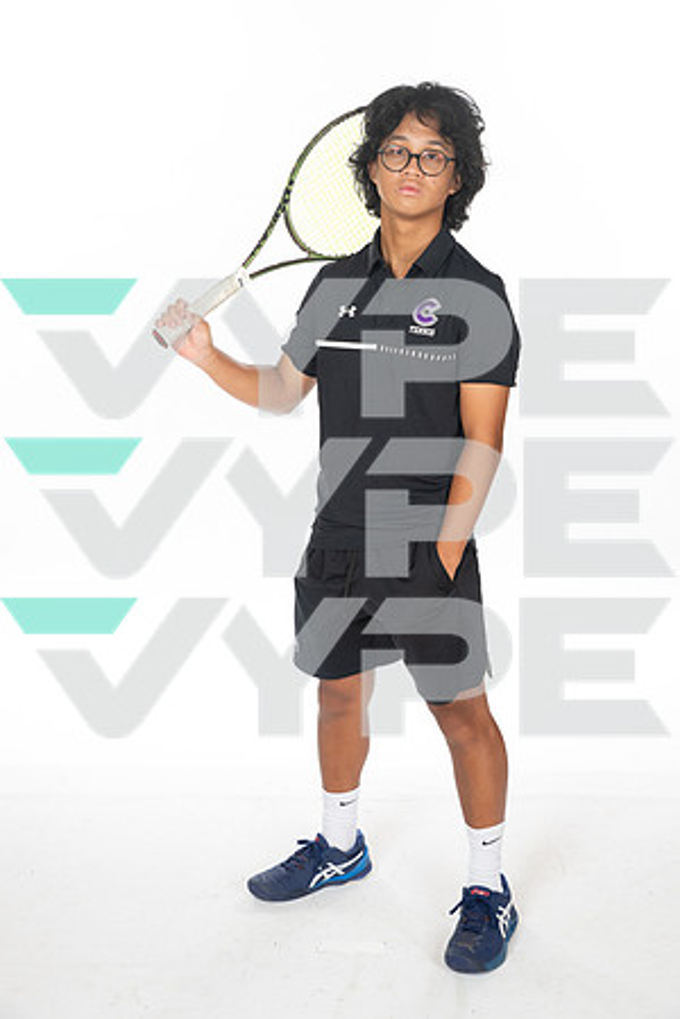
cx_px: 340
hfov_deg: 26.0
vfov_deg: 38.2
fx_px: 1473
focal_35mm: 52
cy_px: 510
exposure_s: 1/320
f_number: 7.1
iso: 800
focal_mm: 52
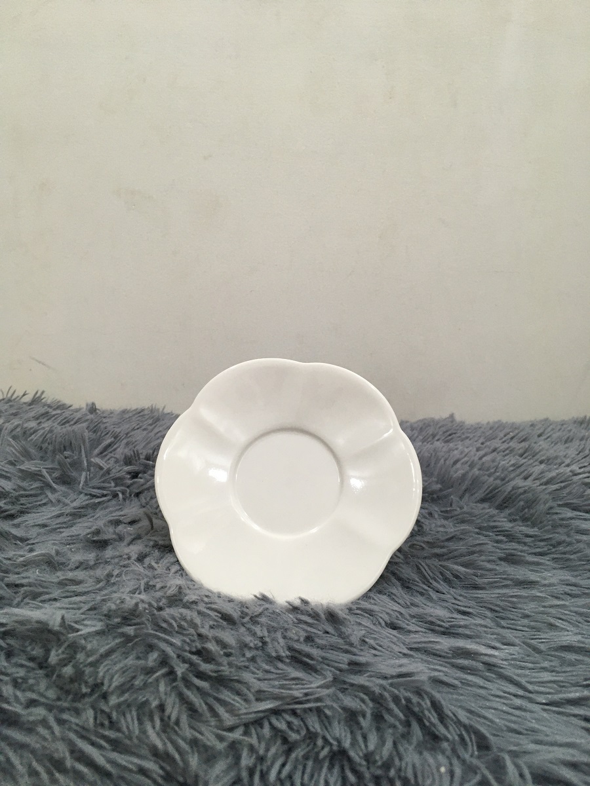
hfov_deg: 48.2
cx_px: 295
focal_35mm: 29
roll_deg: -1.6
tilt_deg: -11.4
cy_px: 393
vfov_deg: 61.7
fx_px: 659
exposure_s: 1/33
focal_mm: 4.15
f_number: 2.2
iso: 64
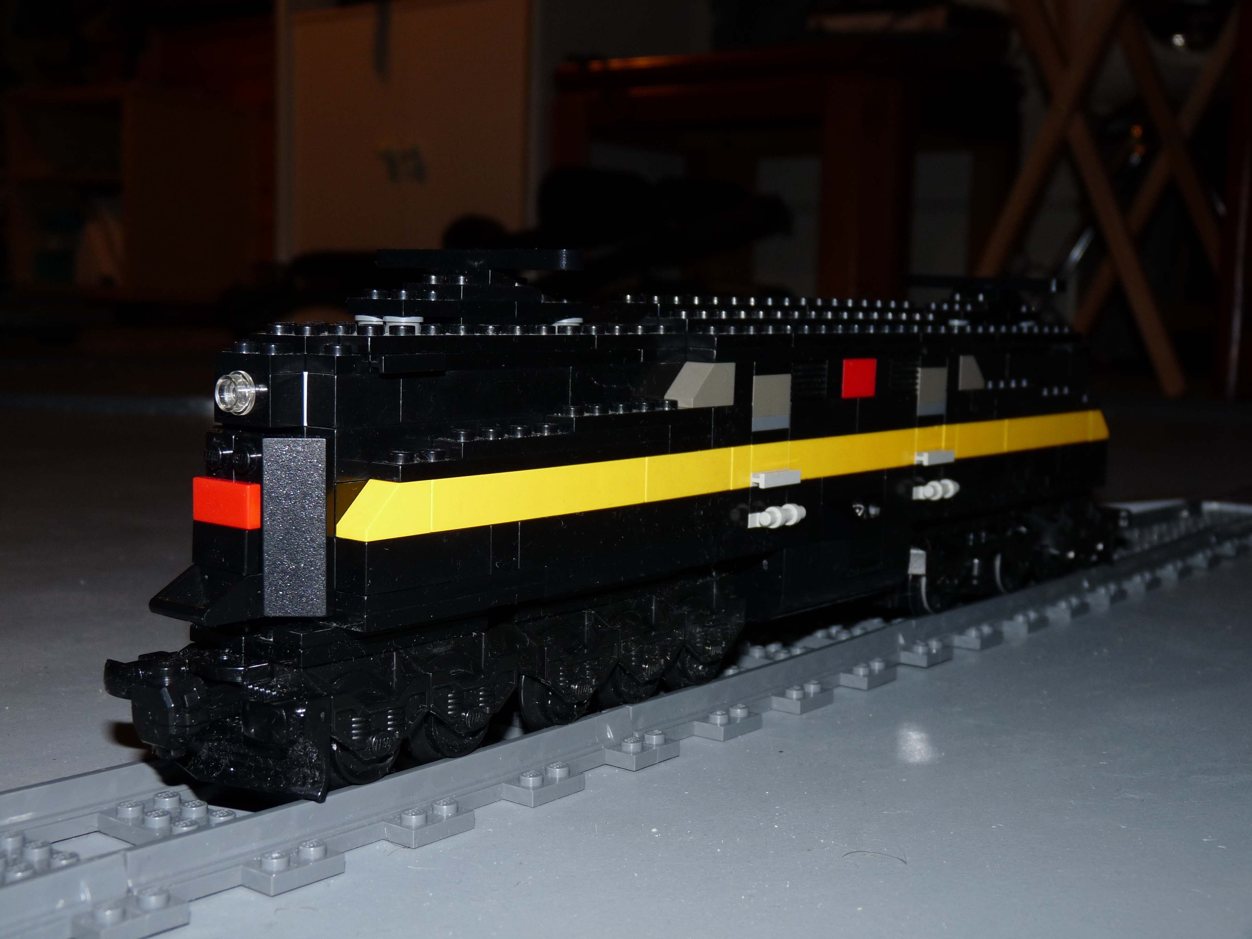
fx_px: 1628
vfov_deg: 32.2
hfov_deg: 42.1
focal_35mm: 45
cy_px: 470
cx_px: 626
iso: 100
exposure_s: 1/60
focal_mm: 8
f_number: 3
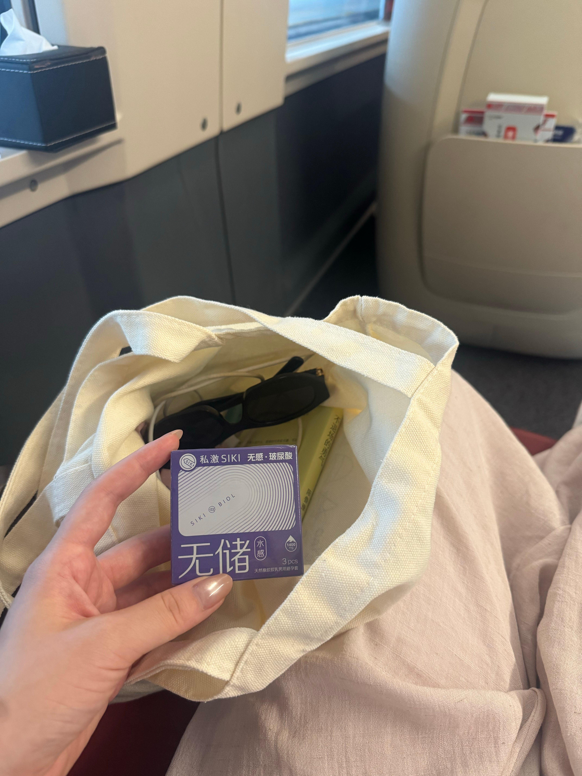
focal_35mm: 24
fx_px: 538
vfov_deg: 71.6
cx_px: 291
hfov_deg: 56.8
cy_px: 388
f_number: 1.78
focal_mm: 6.76
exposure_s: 1/60
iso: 400
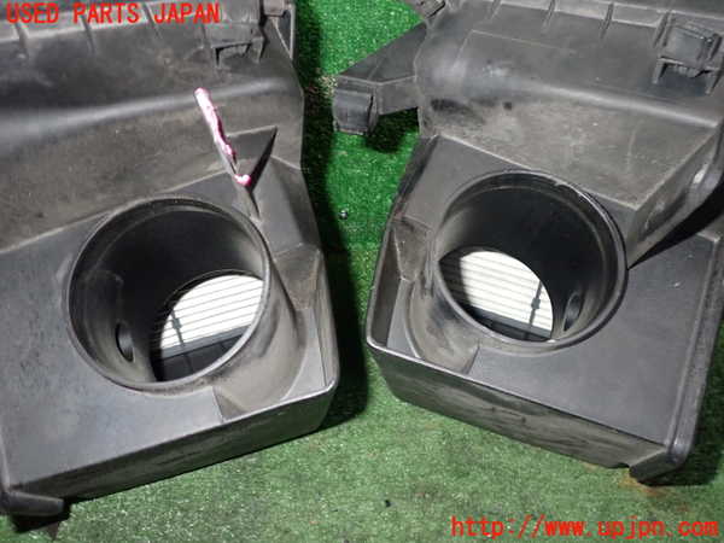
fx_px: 627
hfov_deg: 60.0
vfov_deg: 46.8
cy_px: 272
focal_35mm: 30
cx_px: 362
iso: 800
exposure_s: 1/30
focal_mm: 5.4
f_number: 6.3
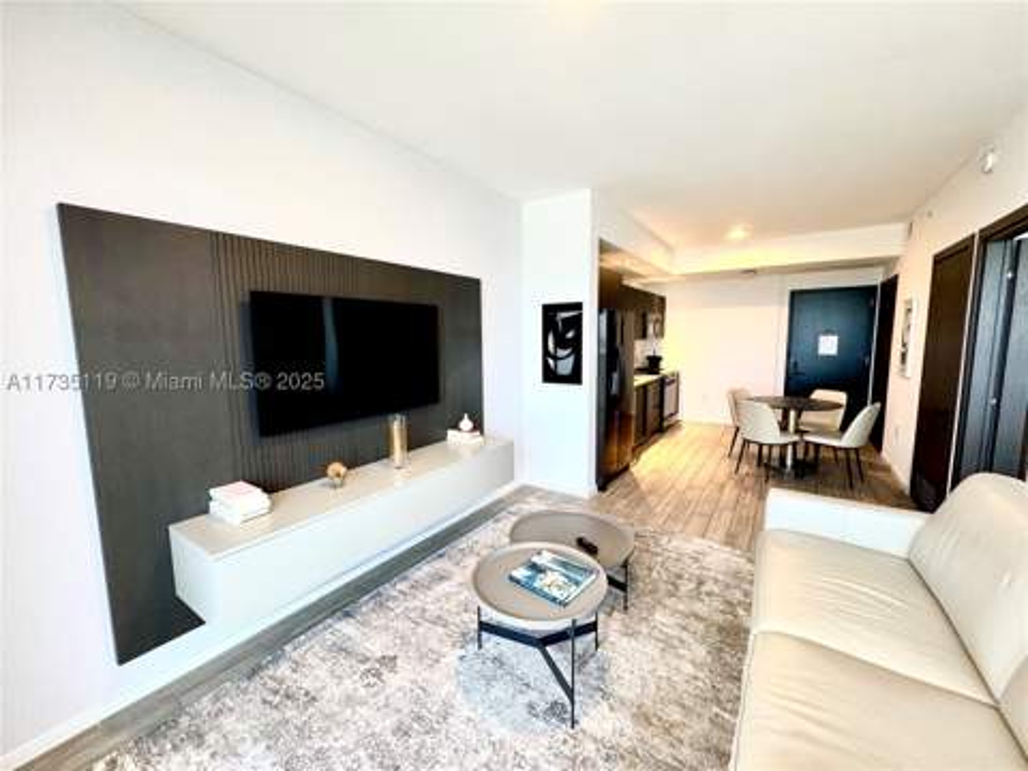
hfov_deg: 102.1
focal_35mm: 14
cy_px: 386
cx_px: 514
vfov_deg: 85.7
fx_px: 416
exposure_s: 1/60
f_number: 2.2
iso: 200
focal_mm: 2.22
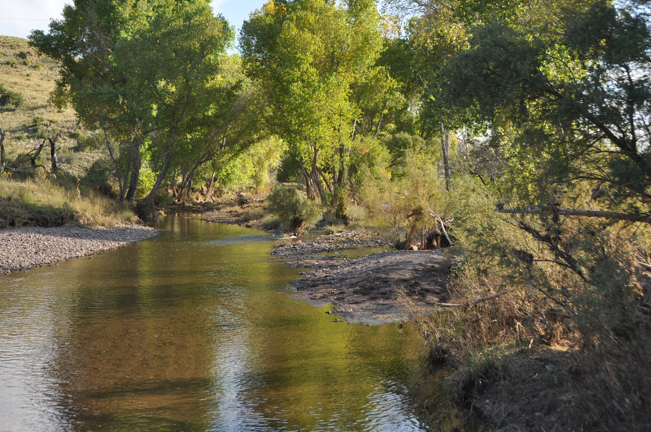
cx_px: 267
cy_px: 144
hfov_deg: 42.6
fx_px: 831
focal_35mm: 46
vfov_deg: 29.0
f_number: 6.3
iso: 200
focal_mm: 22
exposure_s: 1/160
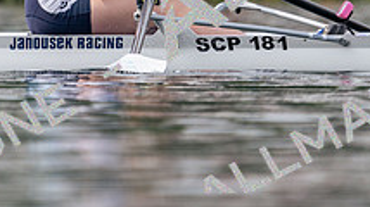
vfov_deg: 0.7
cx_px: 10
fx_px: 16696
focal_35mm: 1703
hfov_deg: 1.3
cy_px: -103
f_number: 7.1
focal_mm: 600
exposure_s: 1/1250
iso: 320
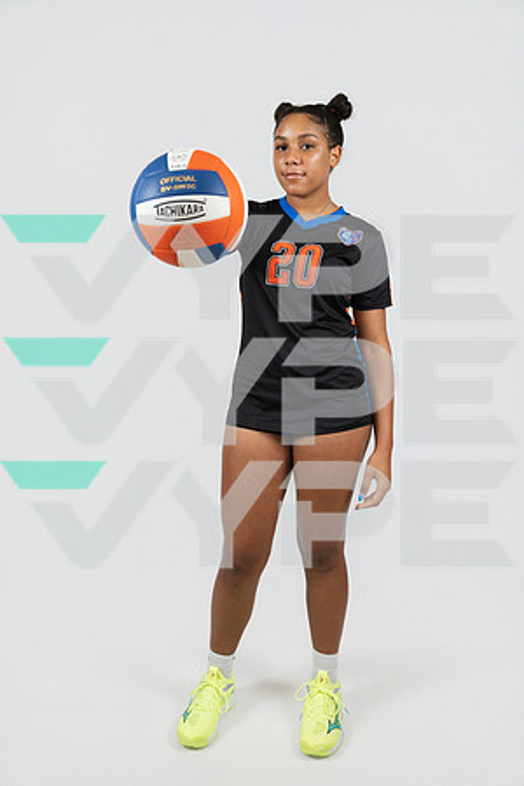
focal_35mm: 34
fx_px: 736
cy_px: 393
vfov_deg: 56.2
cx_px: 262
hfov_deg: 39.2
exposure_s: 1/160
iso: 250
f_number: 4
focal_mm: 33.7
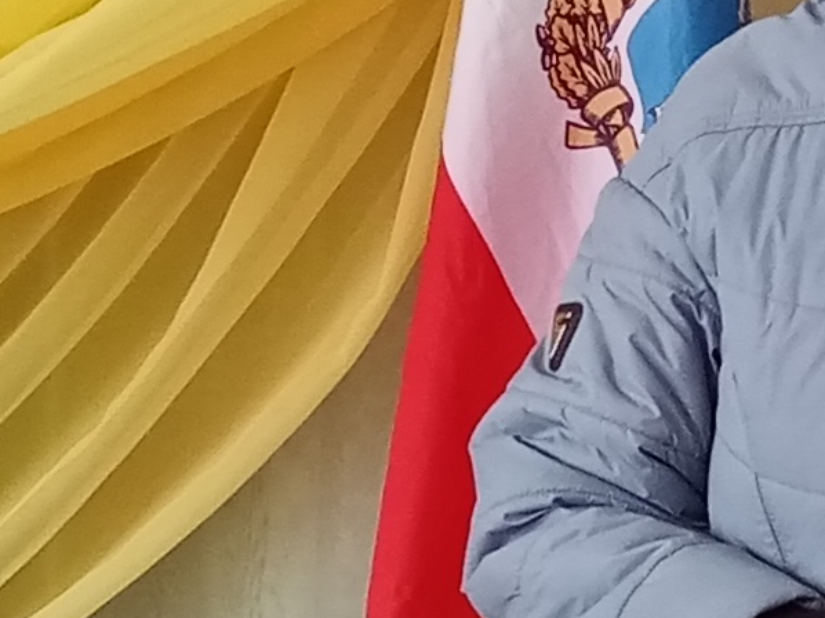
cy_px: 332
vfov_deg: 8.2
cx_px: 992
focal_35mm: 181
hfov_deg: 10.7
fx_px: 4312
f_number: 1.8
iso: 134
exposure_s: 1/100
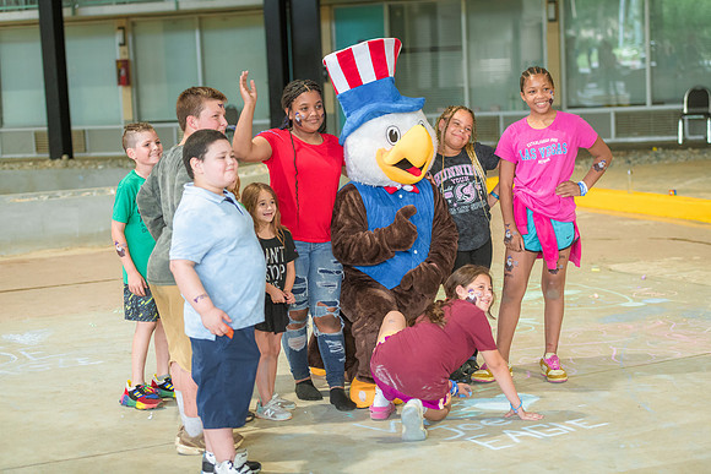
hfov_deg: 28.8
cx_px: 356
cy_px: 237
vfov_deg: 19.5
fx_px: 1383
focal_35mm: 70
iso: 4000
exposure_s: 1/250
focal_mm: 70
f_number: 2.8
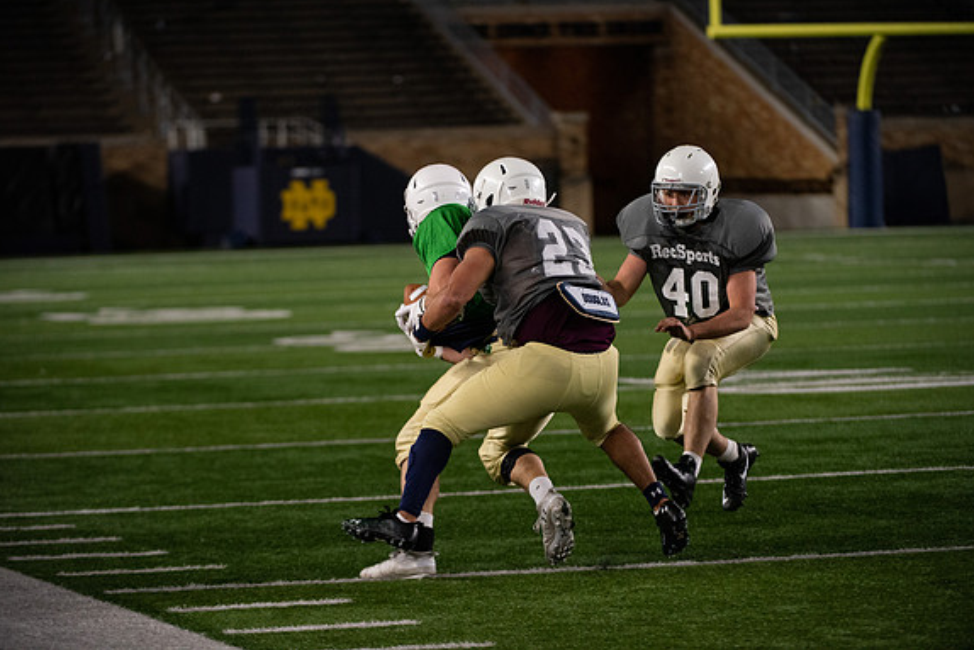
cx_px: 487
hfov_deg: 10.2
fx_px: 5466
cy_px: 323
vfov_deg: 6.8
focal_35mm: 202
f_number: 4
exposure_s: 1/500
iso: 3200
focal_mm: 200
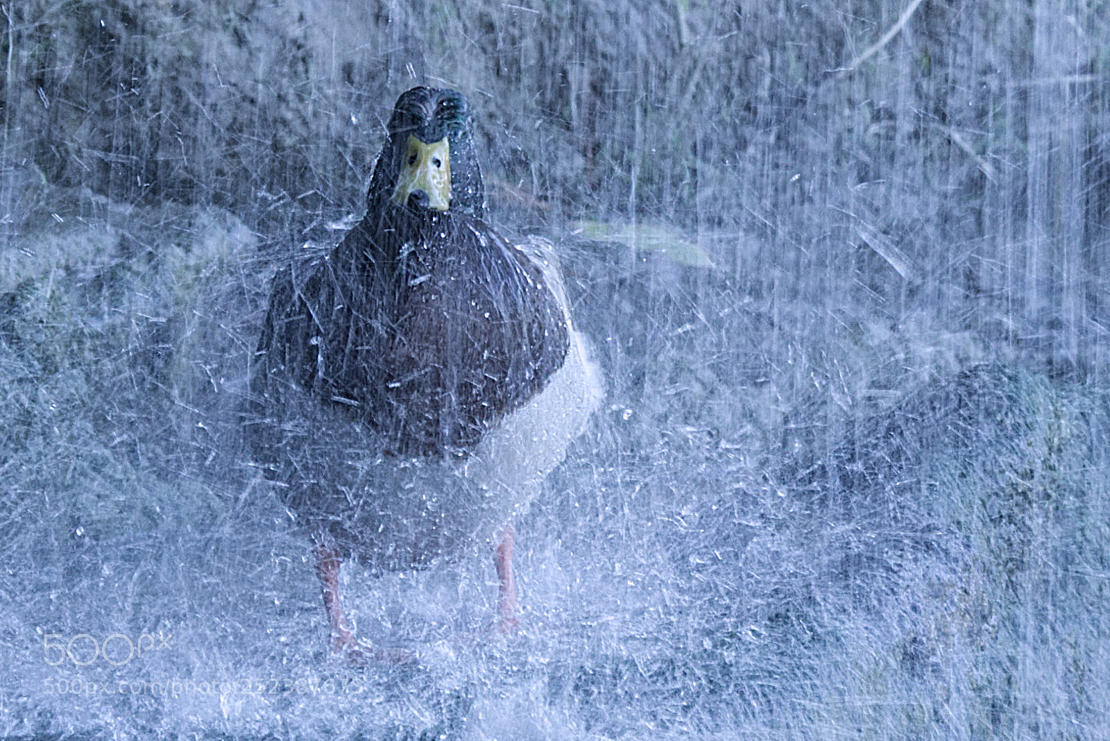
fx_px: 13879
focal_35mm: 450
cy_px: 370
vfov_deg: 3.1
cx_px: 555
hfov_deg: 4.6
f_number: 14
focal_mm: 300
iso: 1600
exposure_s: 1/50
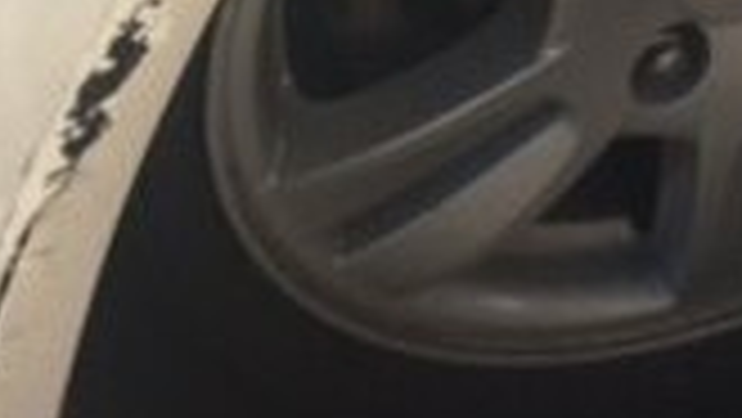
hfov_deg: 17.0
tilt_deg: -43.0
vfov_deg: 9.2
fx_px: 2480
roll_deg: +2.8
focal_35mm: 126
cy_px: -312
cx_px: 450
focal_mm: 4.15
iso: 32
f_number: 2.2
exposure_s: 1/100
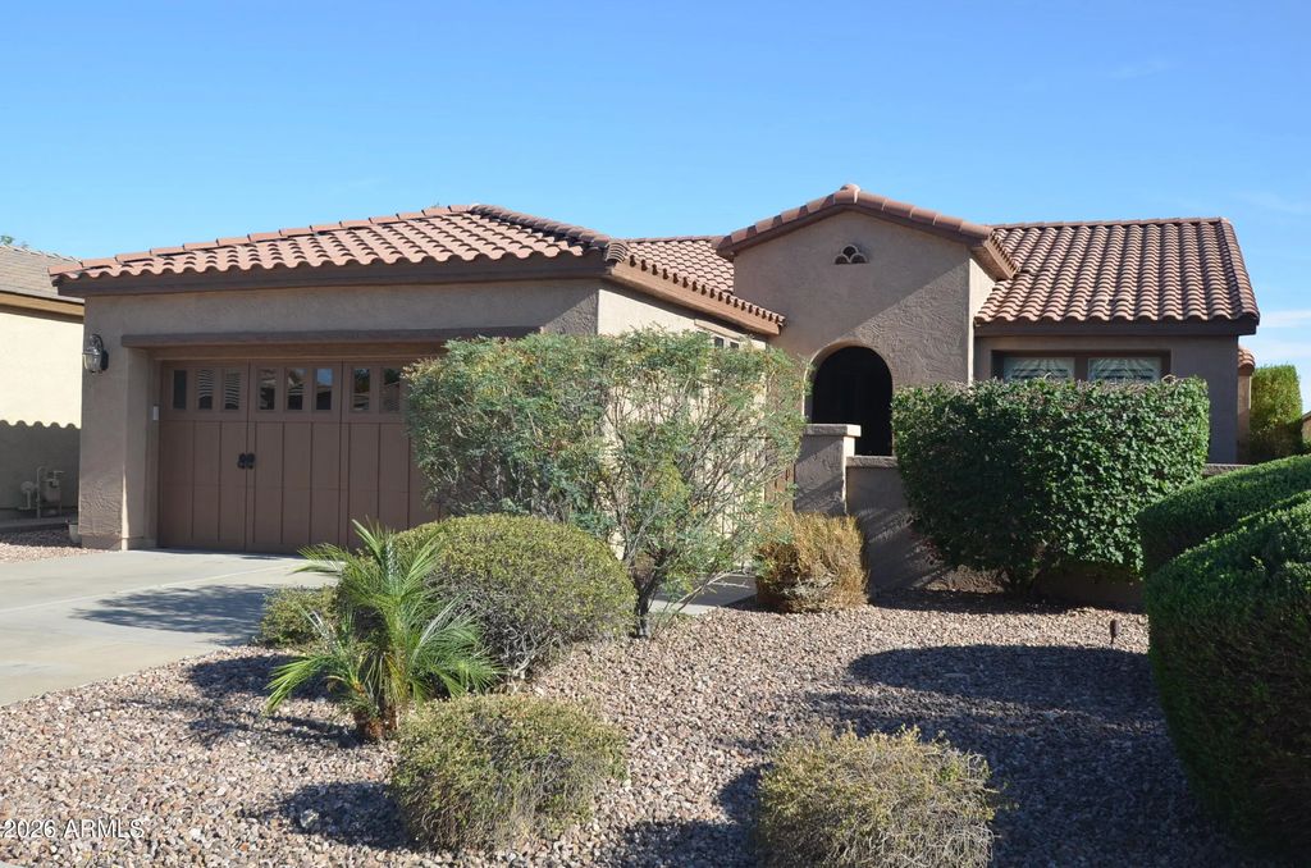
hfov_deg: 53.2
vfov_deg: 36.7
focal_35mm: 36
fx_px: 1308
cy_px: 434
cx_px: 656
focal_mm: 24
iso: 200
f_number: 8
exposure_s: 1/250
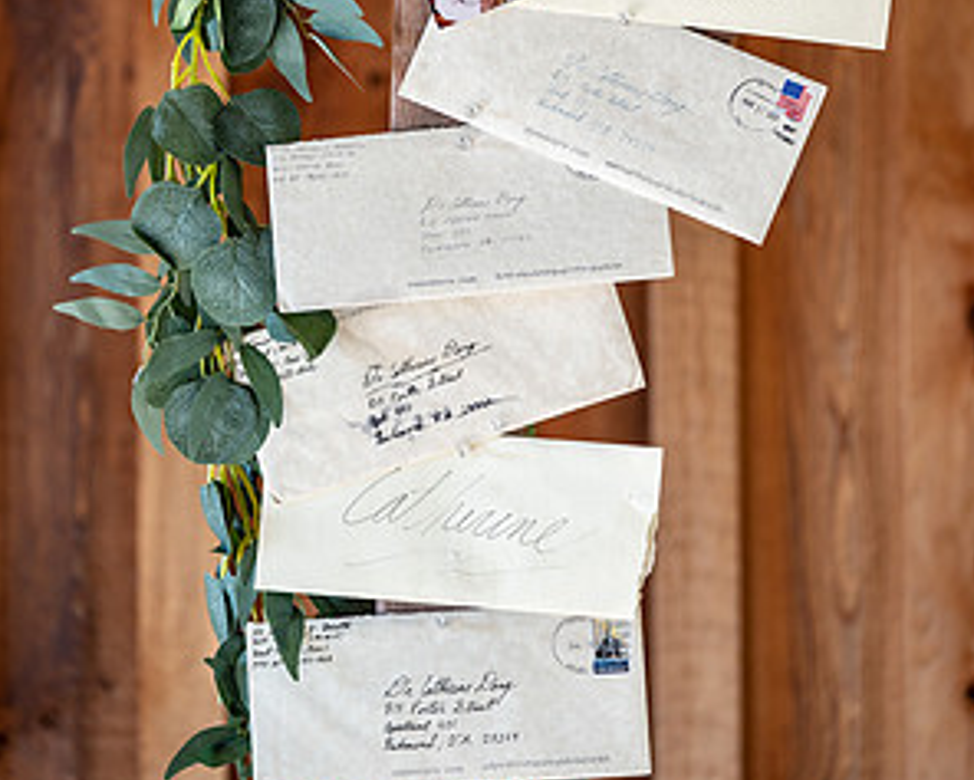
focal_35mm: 154
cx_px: 490
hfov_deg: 12.5
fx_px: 4441
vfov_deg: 10.0
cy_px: 148
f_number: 2.8
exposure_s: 1/200
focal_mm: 108
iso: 500
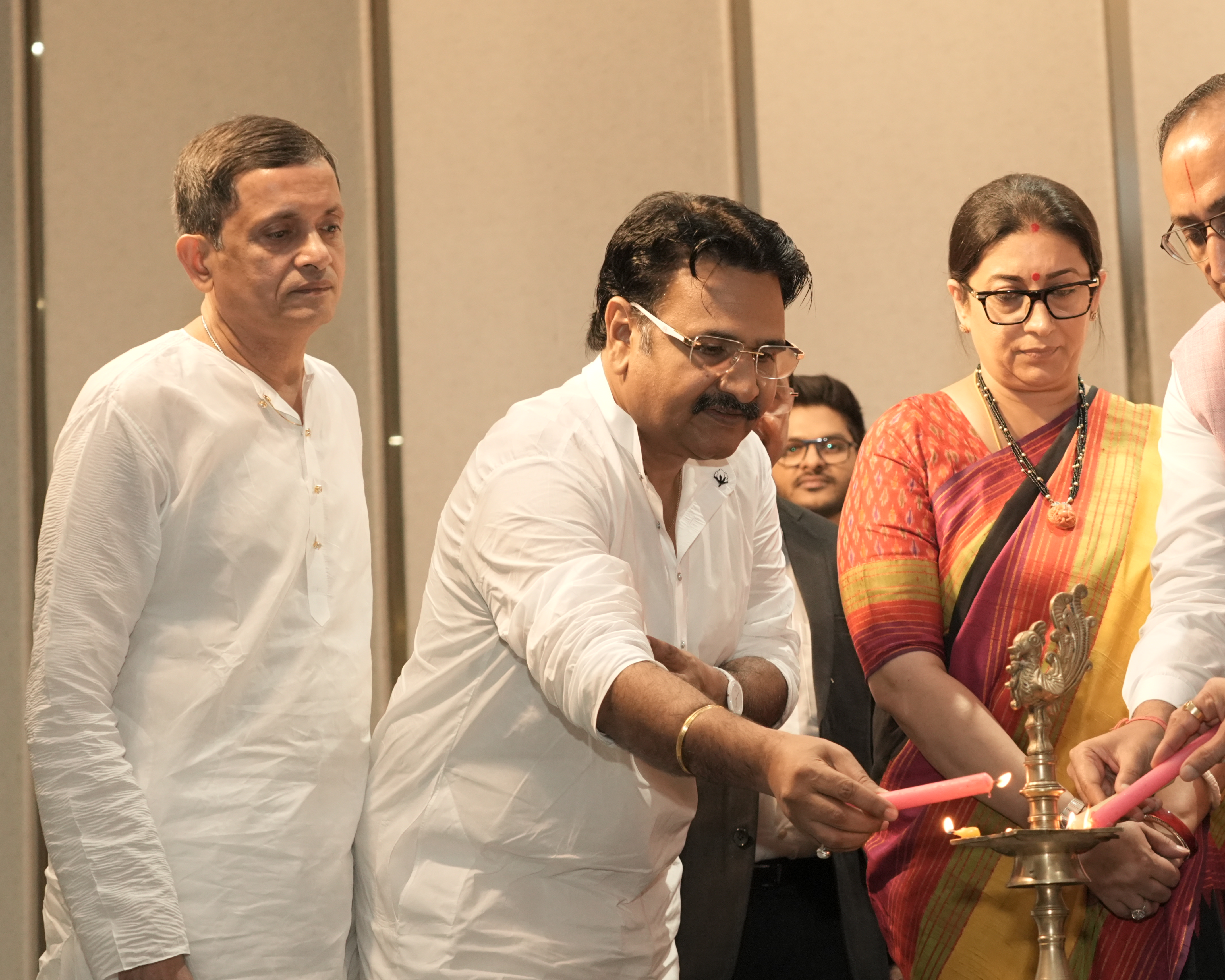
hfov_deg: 21.8
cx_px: 899
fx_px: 3154
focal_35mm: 87
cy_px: 551
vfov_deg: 17.7
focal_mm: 57
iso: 3200
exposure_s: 1/250
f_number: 5
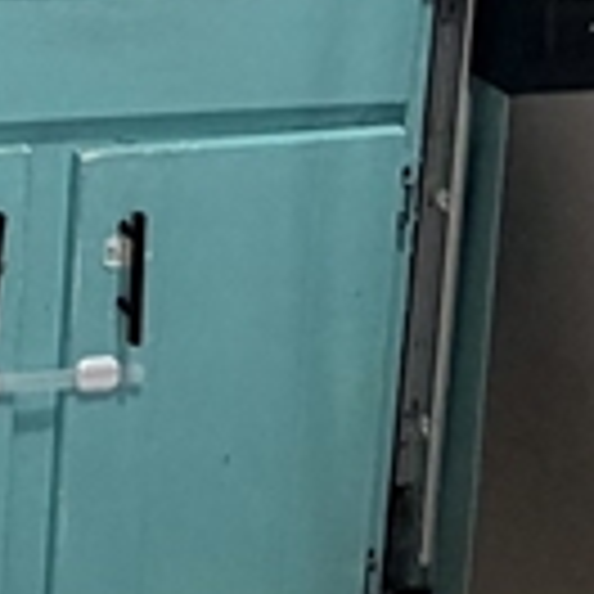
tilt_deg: -7.9
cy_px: -526
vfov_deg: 15.2
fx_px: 1864
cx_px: -531
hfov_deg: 15.2
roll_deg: -0.1
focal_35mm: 96
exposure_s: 1/60
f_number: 2.2
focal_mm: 2.22
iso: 320
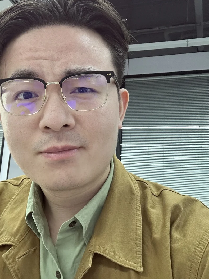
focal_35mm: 41
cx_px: 69
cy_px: 122
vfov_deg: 45.7
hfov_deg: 34.8
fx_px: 330
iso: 125
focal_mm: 2.69
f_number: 1.9
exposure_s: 1/50
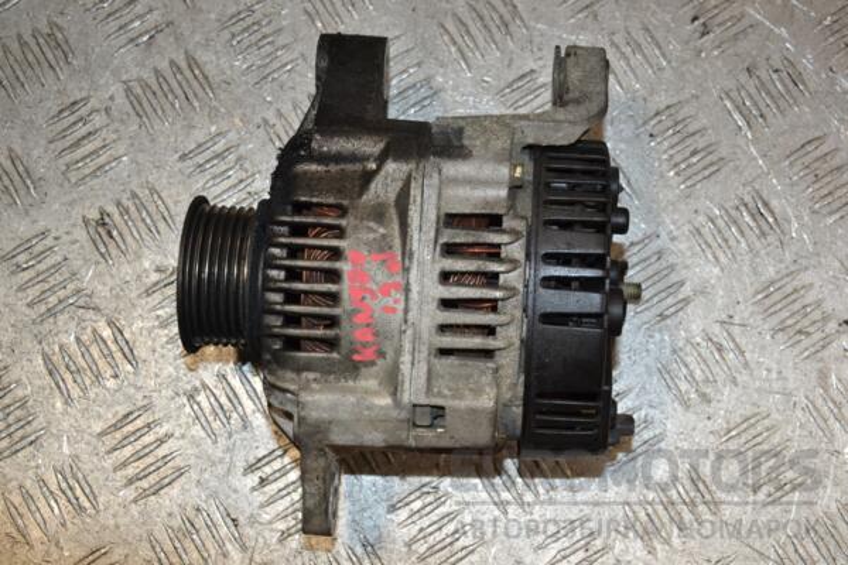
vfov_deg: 22.6
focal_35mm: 60
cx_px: 424
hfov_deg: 33.4
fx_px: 1413
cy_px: 282
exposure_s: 1/200
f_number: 7.1
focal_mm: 40
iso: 800
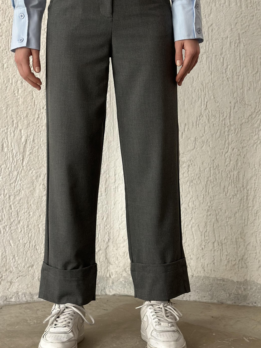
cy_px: 128
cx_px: 115
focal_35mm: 70
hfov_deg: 21.0
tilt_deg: -0.5
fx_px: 704
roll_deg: -0.1
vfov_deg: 27.7
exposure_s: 1/111
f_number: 1.78
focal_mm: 6.86
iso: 125
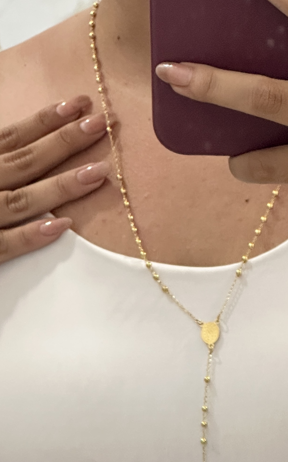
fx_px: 1382
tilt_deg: -17.2
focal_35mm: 110
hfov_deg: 11.9
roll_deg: +1.2
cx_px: 181
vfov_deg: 18.9
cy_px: 310
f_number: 2.8
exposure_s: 1/41
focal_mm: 9
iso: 500
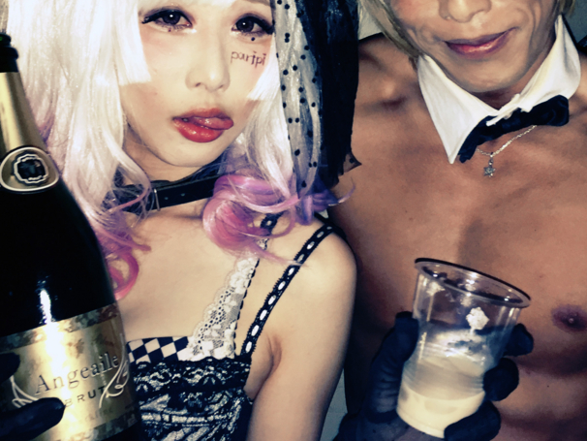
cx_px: 349
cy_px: 97
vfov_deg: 29.1
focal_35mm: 49
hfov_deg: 38.8
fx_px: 831
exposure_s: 1/16
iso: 64
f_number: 2.2
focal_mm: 4.15
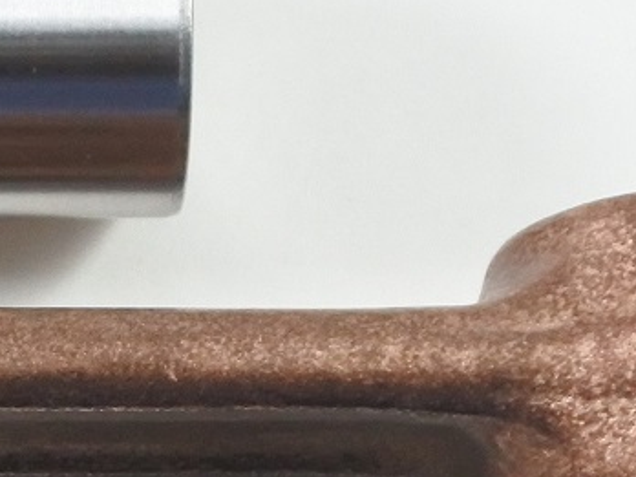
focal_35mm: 220
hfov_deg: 8.8
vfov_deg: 6.7
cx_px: -249
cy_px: 668
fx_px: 4042
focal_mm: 16.5
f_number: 4.5
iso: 800
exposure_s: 1/125
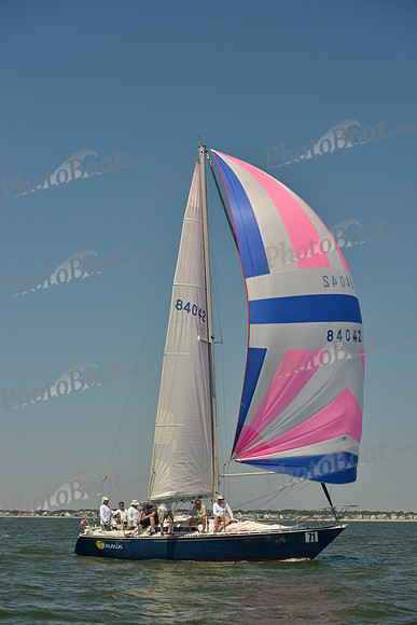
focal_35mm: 70
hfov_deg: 19.5
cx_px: 208
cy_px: 312
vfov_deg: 28.8
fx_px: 1215
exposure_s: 1/800
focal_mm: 70
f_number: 7.1
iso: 200
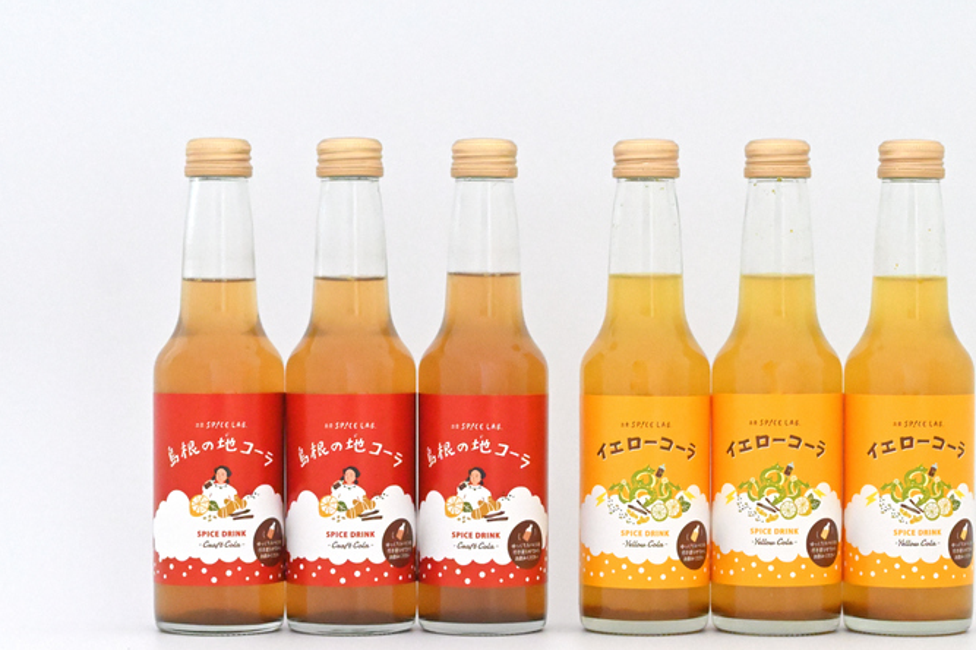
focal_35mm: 108
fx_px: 2926
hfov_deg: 18.9
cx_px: 556
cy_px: 382
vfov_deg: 12.7
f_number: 5
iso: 9000
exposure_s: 1/80
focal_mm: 50
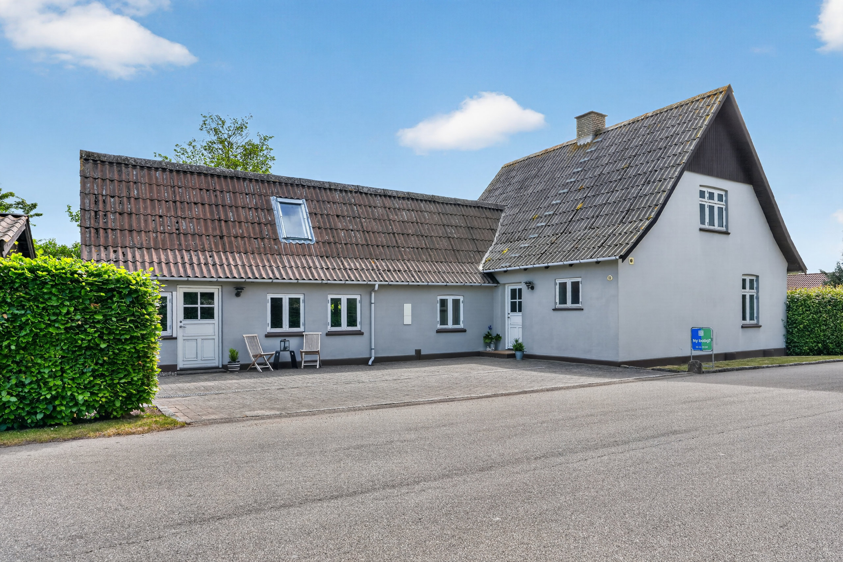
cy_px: 281
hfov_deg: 76.1
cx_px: 422
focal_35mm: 23
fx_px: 539
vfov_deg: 55.1
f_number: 8
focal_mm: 23
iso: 400
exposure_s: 1/200
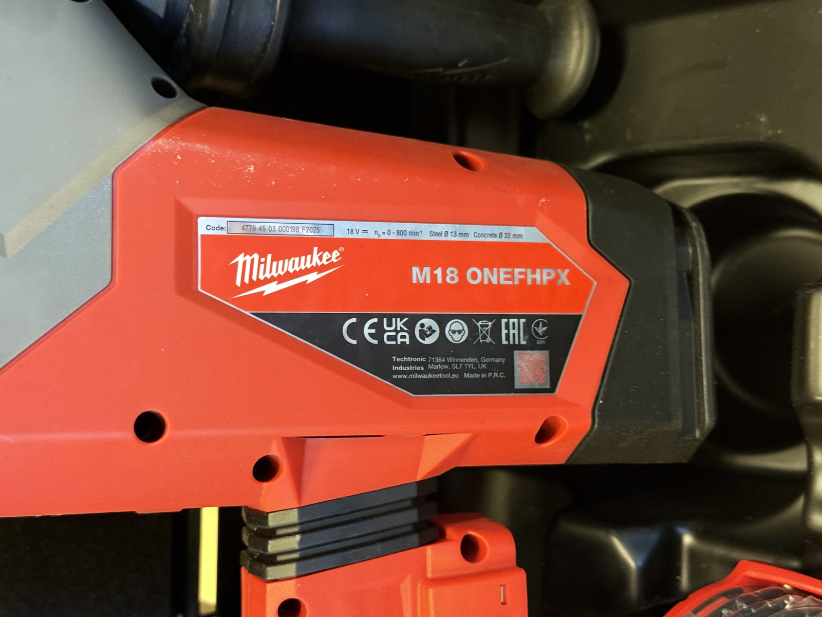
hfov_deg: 39.7
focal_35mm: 48
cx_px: 411
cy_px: 308
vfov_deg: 30.3
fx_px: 1140
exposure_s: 1/33
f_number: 1.78
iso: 400
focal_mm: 6.76
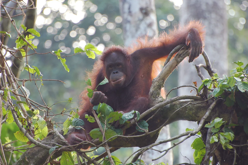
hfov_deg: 4.6
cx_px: 124
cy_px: 82
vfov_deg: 3.0
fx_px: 3097
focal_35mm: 450
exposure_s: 1/25
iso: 200
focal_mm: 300
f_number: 5.6
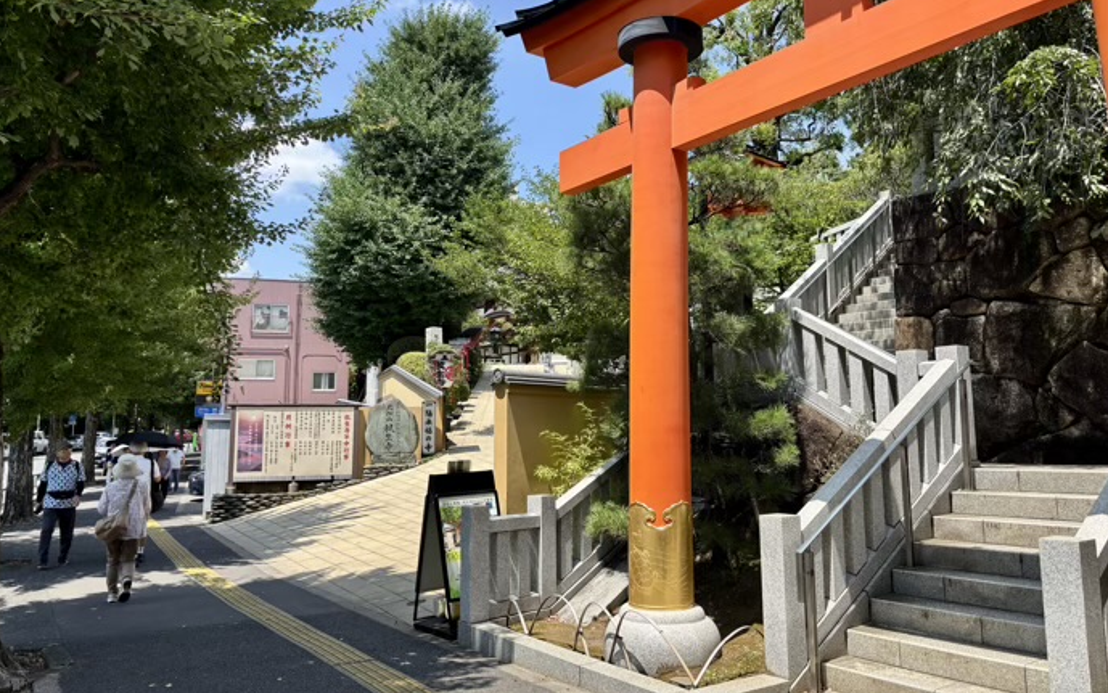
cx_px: 556
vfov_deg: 44.5
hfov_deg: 66.5
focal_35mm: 28
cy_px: 319
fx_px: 846
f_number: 1.6
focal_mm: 5.96
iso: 50
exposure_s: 1/1783
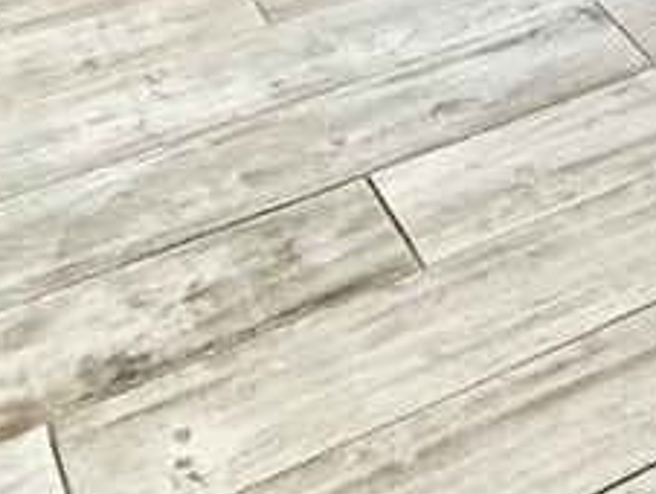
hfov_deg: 13.9
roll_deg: -0.7
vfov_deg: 10.5
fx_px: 1878
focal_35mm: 99
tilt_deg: -0.1
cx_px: 1579
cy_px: -994
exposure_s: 1/120
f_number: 2.2
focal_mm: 2.22
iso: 200
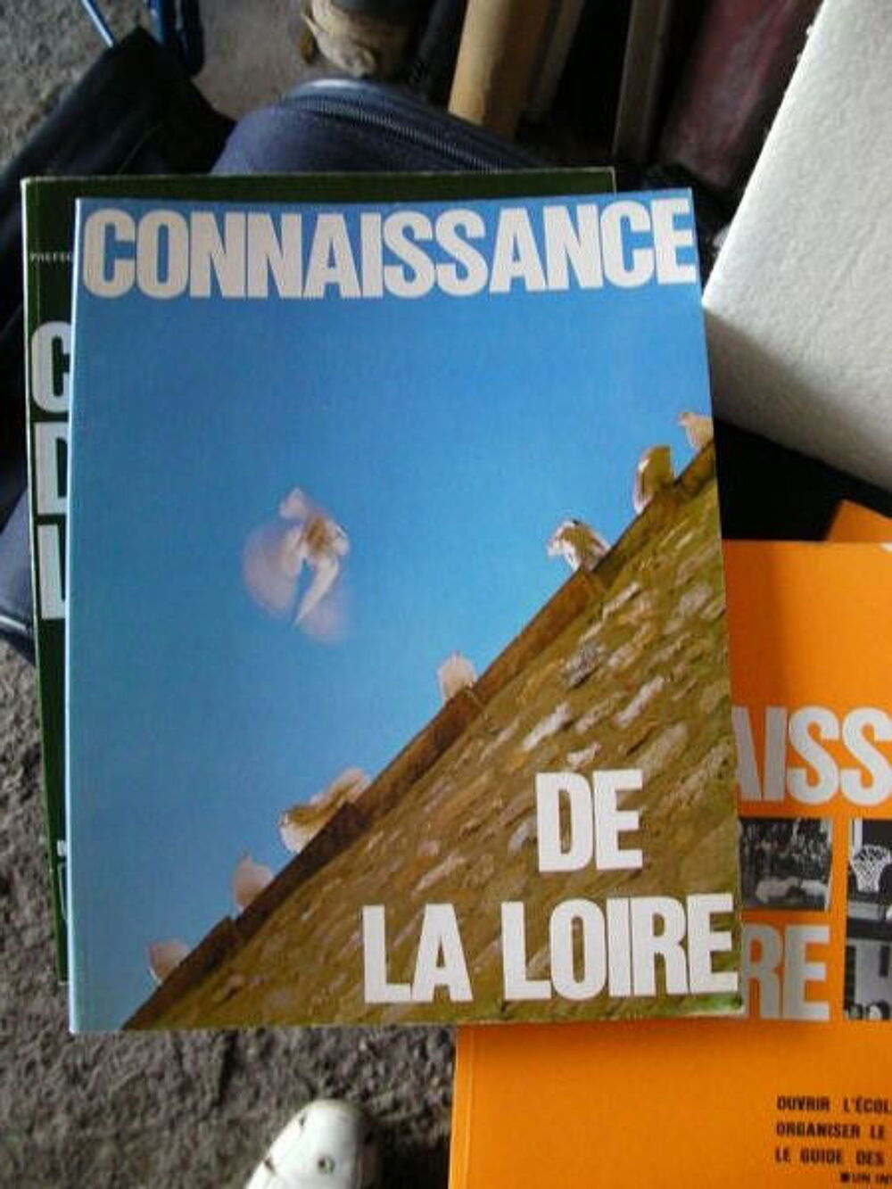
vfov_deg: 49.0
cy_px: 594
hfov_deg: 37.7
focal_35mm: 38
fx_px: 1305
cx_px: 446
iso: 188
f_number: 3.5
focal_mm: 6.3
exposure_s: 1/30
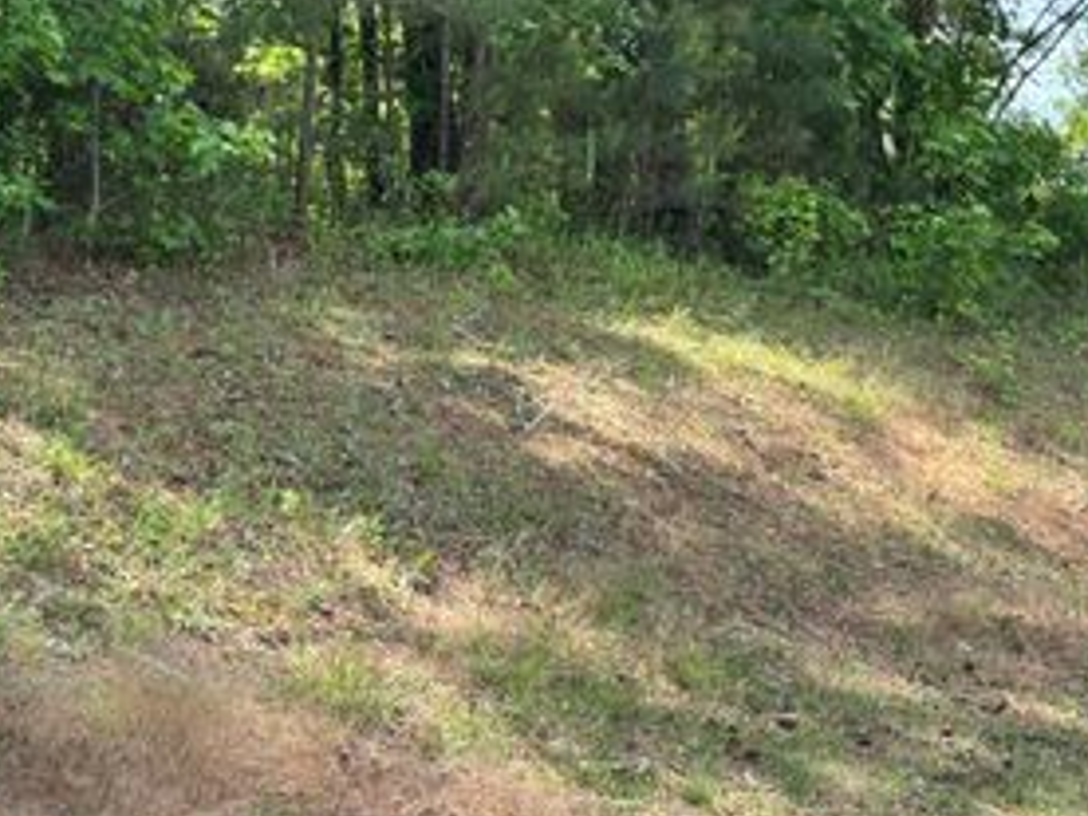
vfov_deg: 16.9
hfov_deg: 22.4
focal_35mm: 87
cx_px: 741
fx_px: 2734
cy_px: 219
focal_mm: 6.76
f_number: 1.78
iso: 64
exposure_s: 1/658
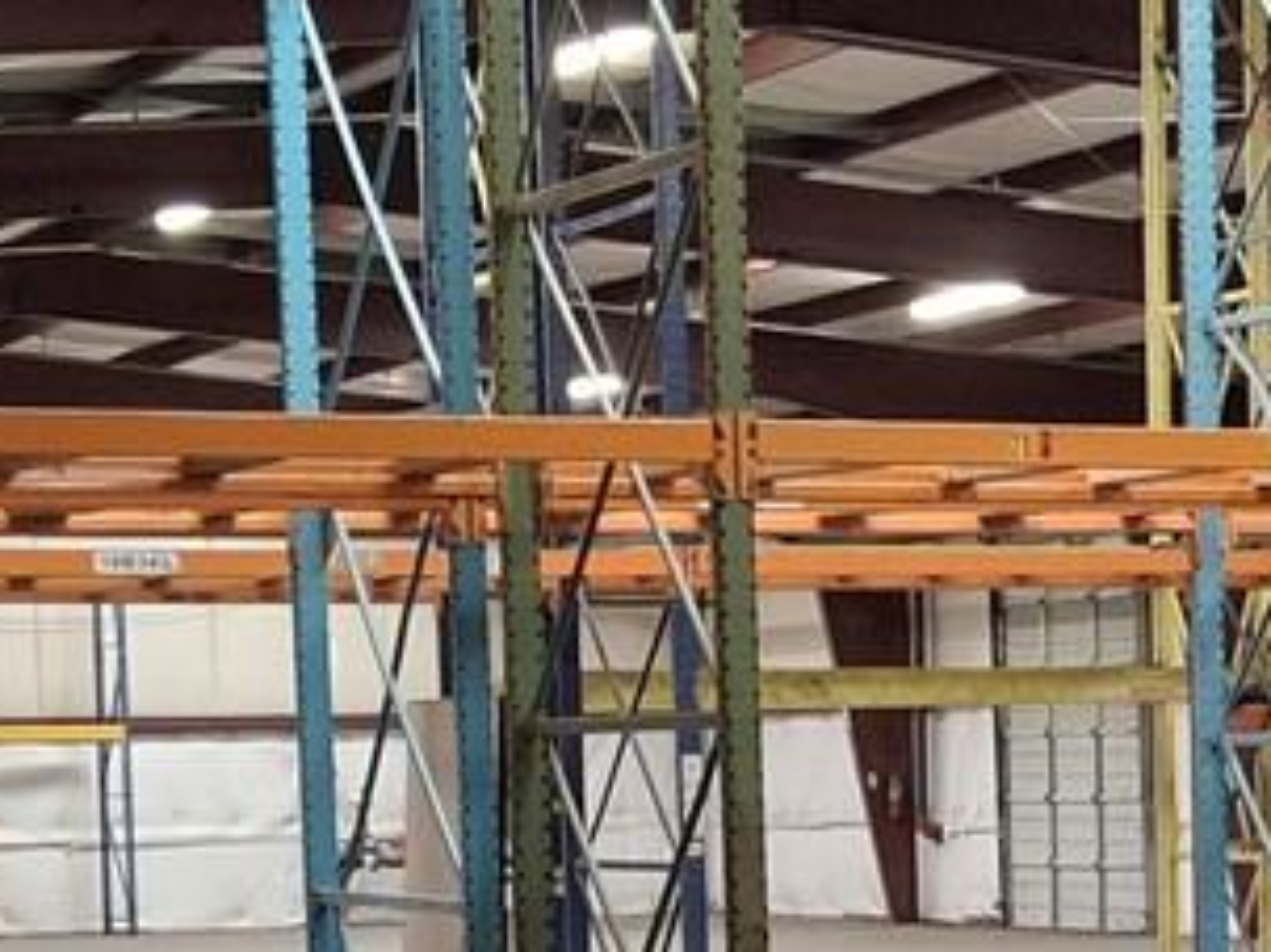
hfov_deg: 14.8
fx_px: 4845
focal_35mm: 132
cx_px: 1044
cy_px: 1074
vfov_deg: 11.1
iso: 160
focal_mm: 4.69
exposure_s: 1/50
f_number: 1.8
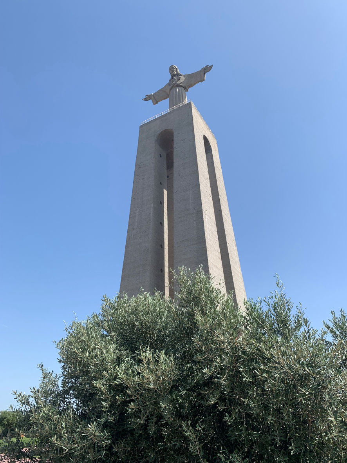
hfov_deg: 53.1
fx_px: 347
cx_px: 174
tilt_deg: +30.4
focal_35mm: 26
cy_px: 232
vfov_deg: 67.3
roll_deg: +1.2
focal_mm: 4.25
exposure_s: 1/1992
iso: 25
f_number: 1.8
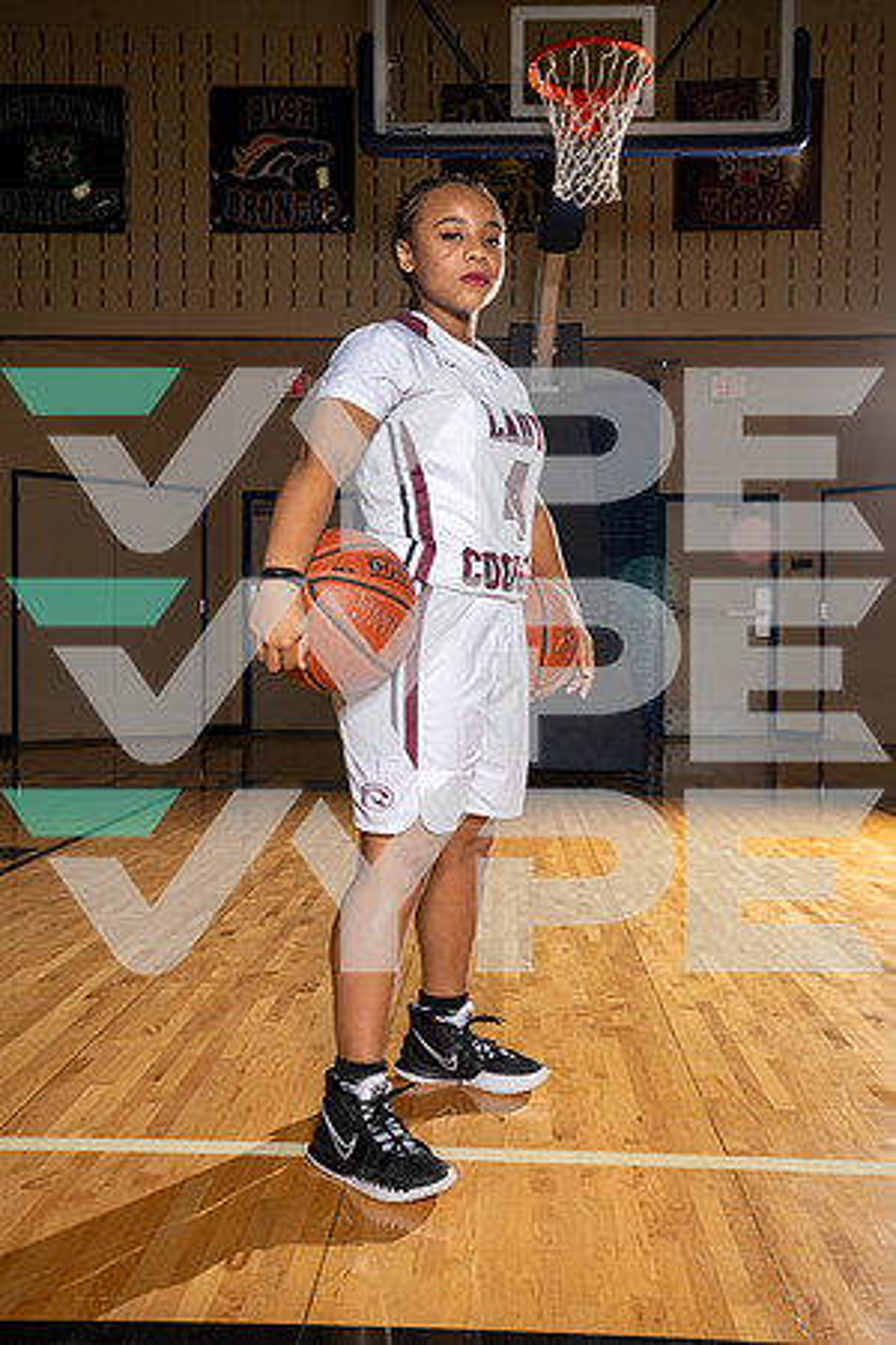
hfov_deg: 36.9
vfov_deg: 53.1
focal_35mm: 36
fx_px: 1344
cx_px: 448
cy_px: 672
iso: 640
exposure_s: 1/250
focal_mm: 36
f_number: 8
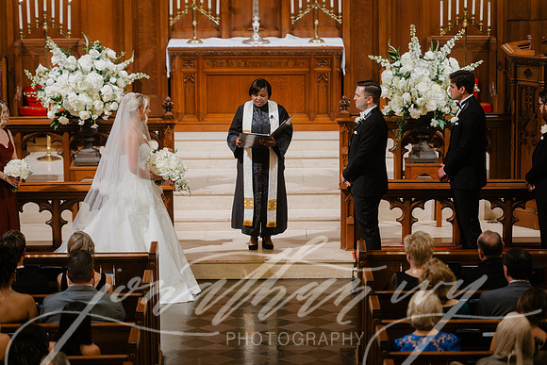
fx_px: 2128
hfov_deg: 14.7
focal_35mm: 140
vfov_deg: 9.8
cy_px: 182
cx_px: 274
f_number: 2.8
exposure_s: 1/160
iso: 4000
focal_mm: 140
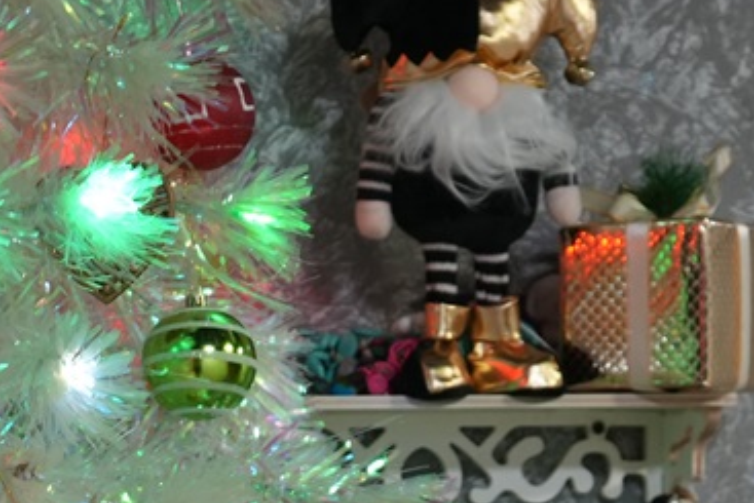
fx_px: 3080
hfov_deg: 14.0
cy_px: 723
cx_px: 343
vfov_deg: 9.1
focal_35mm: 147
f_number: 4.5
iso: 1600
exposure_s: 1/50
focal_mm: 45
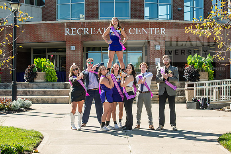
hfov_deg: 28.8
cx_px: 116
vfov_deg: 19.5
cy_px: 77
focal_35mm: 70
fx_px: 449
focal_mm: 70
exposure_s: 1/320
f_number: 7.1
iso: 250
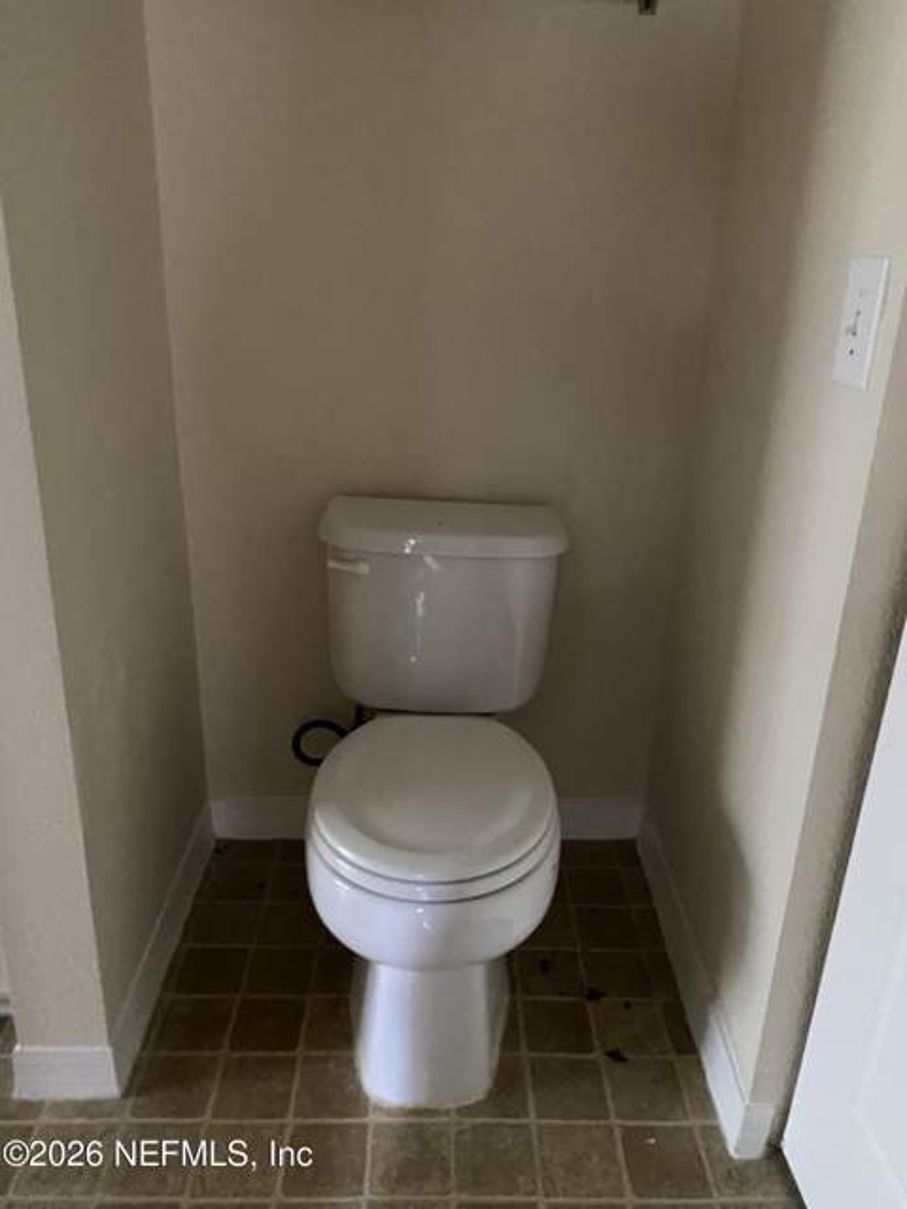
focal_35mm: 26
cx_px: 454
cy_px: 604
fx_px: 908
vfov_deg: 67.3
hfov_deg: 53.1
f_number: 1.8
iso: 1000
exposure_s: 1/30
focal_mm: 4.25
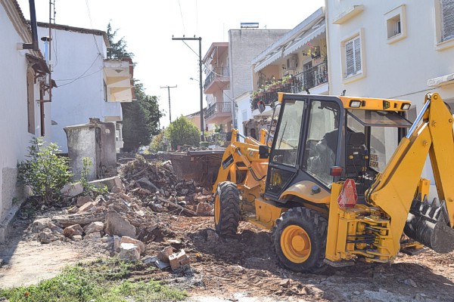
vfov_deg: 30.8
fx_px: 549
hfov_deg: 45.0
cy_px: 151
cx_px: 227
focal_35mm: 44
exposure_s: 1/320
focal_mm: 29
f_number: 9
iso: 200
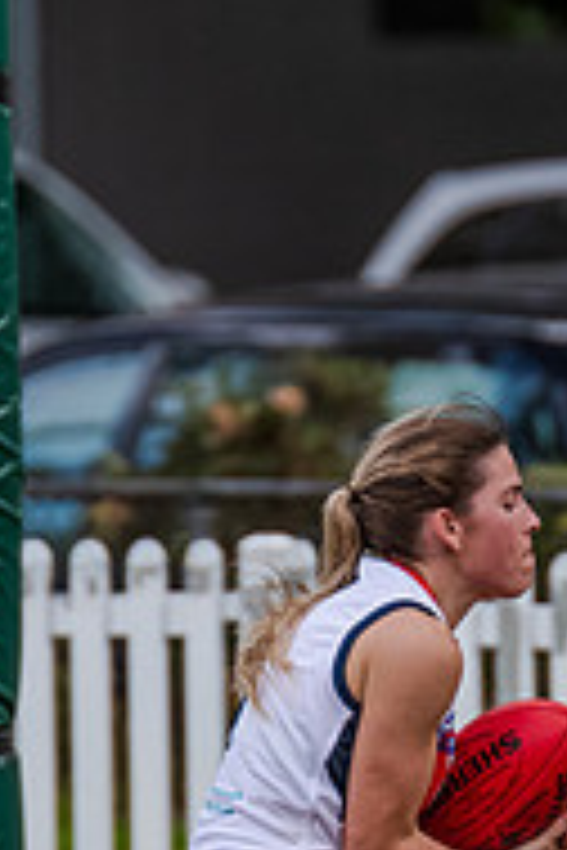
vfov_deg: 1.2
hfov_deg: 0.8
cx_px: 429
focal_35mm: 1677
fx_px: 39616
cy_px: 597
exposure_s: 1/1600
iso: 800
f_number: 5
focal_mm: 420
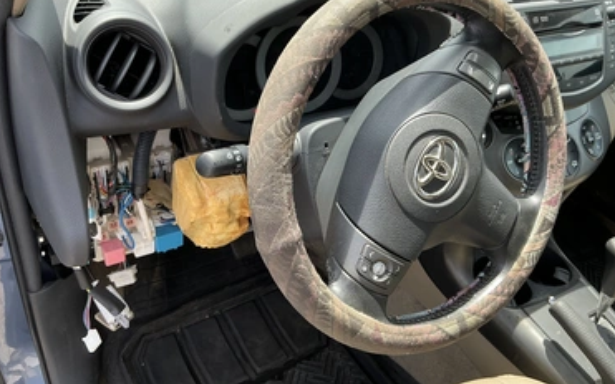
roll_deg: -7.8
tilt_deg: -35.5
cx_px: 308
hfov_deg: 59.6
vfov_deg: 39.3
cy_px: 159
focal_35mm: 32
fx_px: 536
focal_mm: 3
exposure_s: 1/144
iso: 20
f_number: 1.8
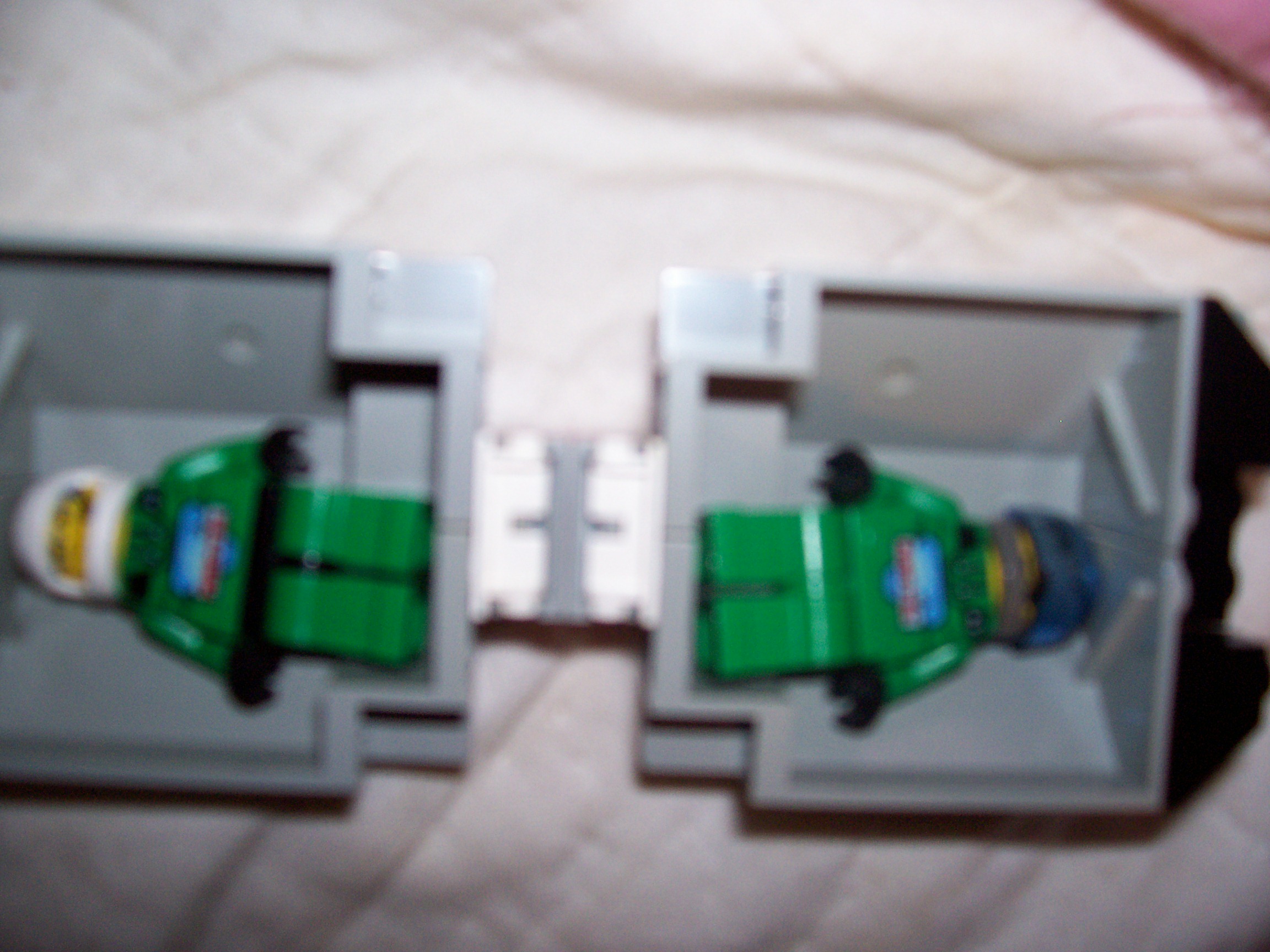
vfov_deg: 41.8
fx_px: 1247
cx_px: 635
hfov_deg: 54.0
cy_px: 476
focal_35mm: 34
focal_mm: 5.6
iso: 140
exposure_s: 1/112
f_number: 2.7
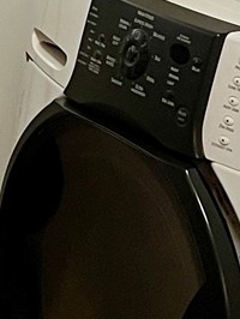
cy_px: -35
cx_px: -115
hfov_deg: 7.3
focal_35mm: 200
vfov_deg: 9.8
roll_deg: -3.1
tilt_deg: -10.1
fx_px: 1846
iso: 100
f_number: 1.5
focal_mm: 5.7
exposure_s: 1/60
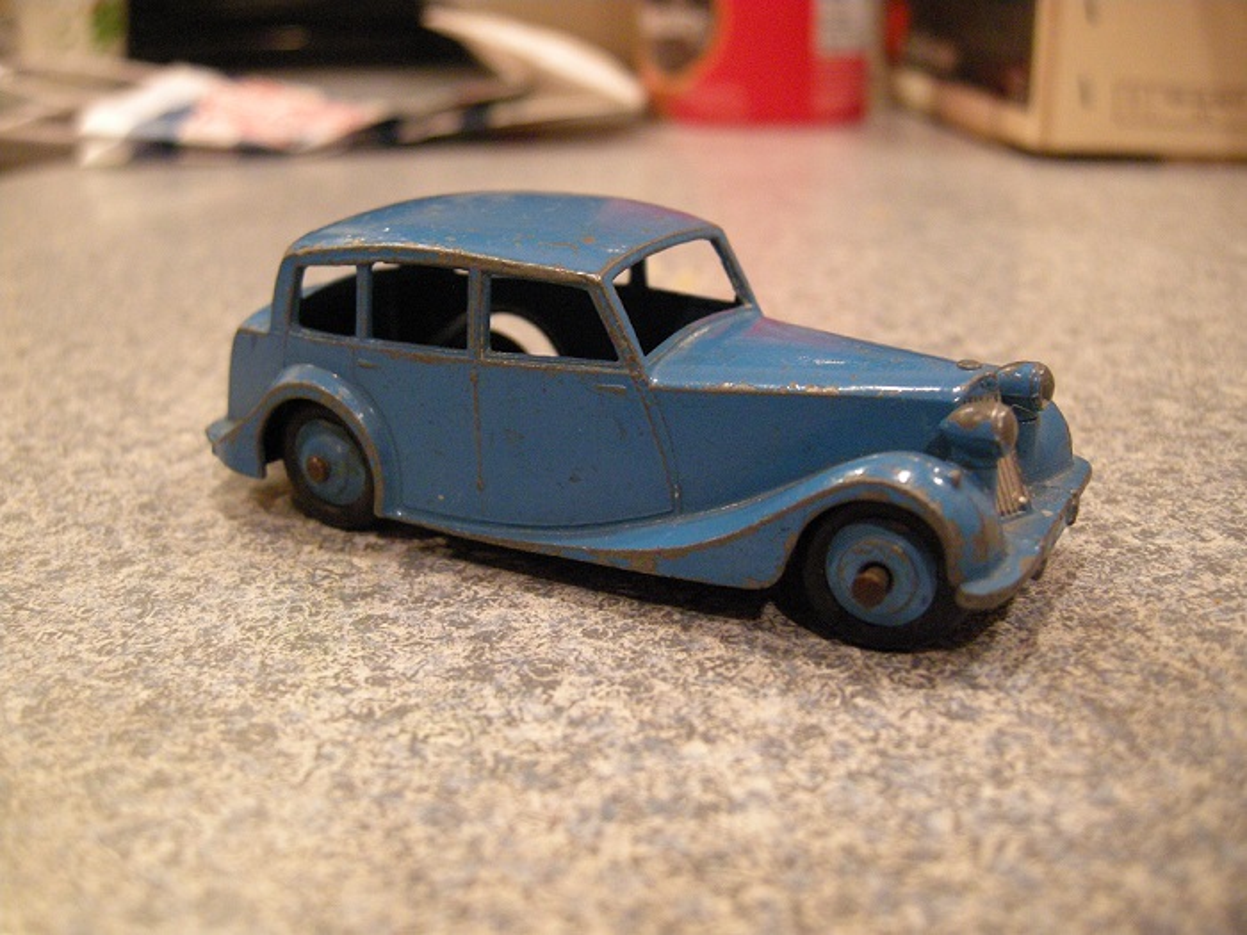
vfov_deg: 40.7
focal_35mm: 35
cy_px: 468
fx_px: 1261
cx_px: 624
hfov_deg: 52.6
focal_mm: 7.5
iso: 400
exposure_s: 1/15.7
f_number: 2.7
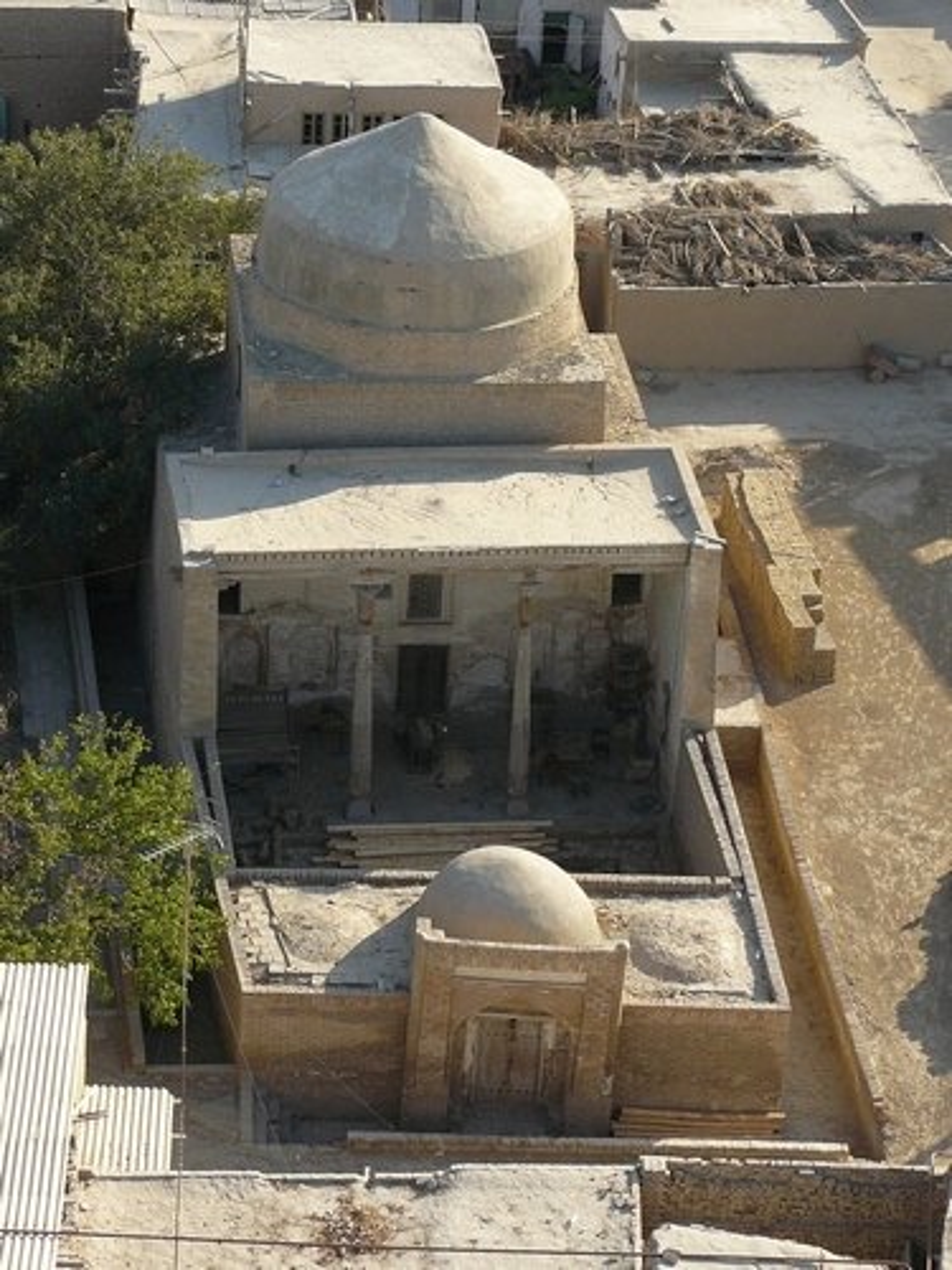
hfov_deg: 15.6
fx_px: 3484
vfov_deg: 20.7
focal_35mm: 95
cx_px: 476
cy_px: 635
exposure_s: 1/250
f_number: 5
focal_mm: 10.5
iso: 100
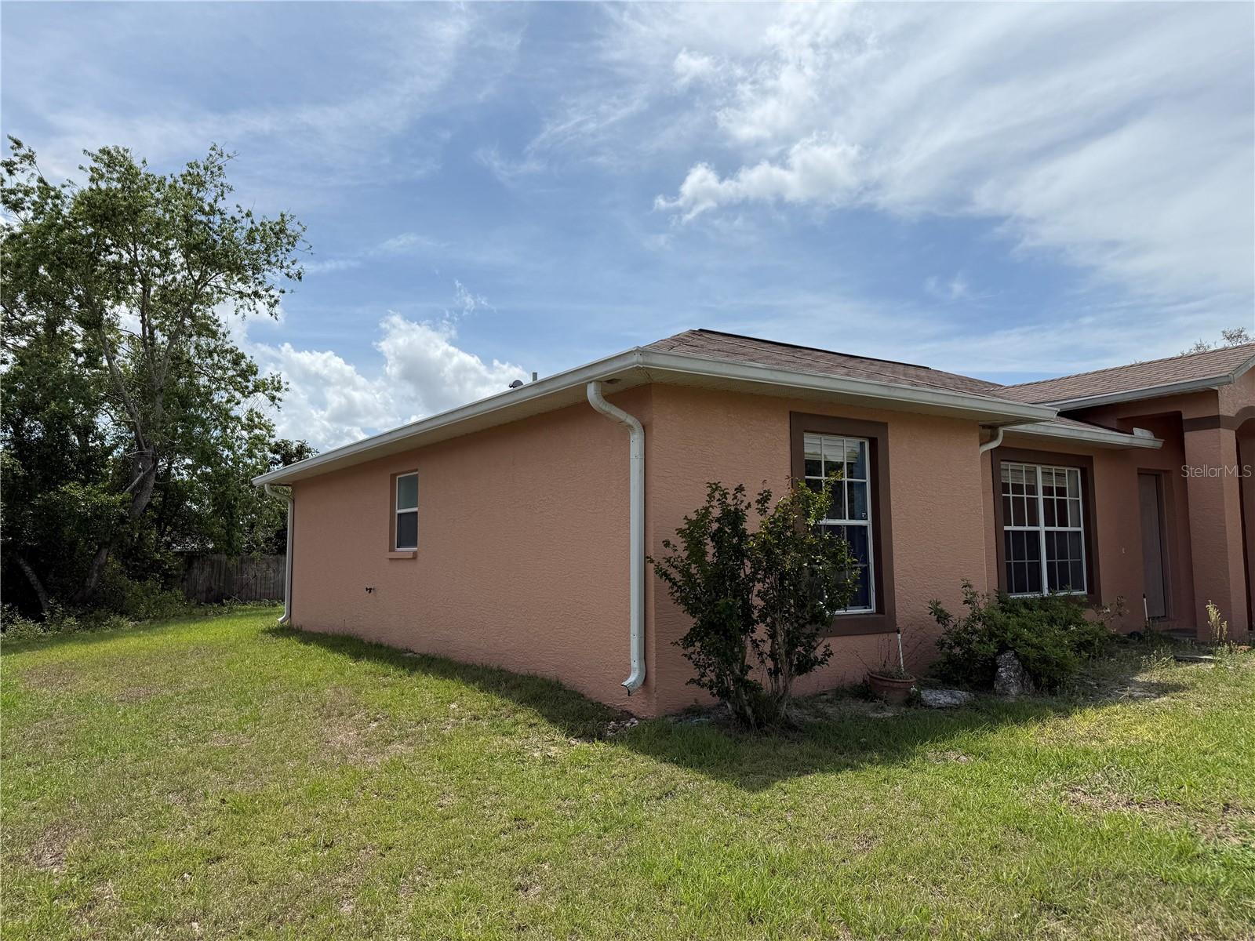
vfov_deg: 56.8
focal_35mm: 24
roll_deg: +1.0
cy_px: 470
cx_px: 628
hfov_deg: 71.6
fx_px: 870
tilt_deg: +5.5
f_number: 1.78
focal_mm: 6.76
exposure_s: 1/8130
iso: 80
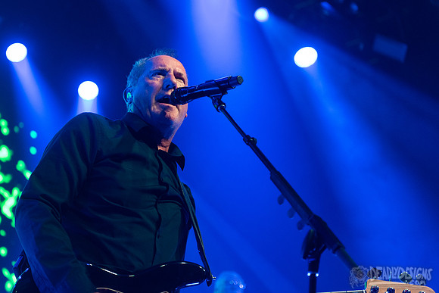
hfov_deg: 29.3
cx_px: 196
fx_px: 839
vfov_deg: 19.8
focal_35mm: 69
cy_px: 130
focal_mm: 62
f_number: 3.2
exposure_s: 1/200
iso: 2500
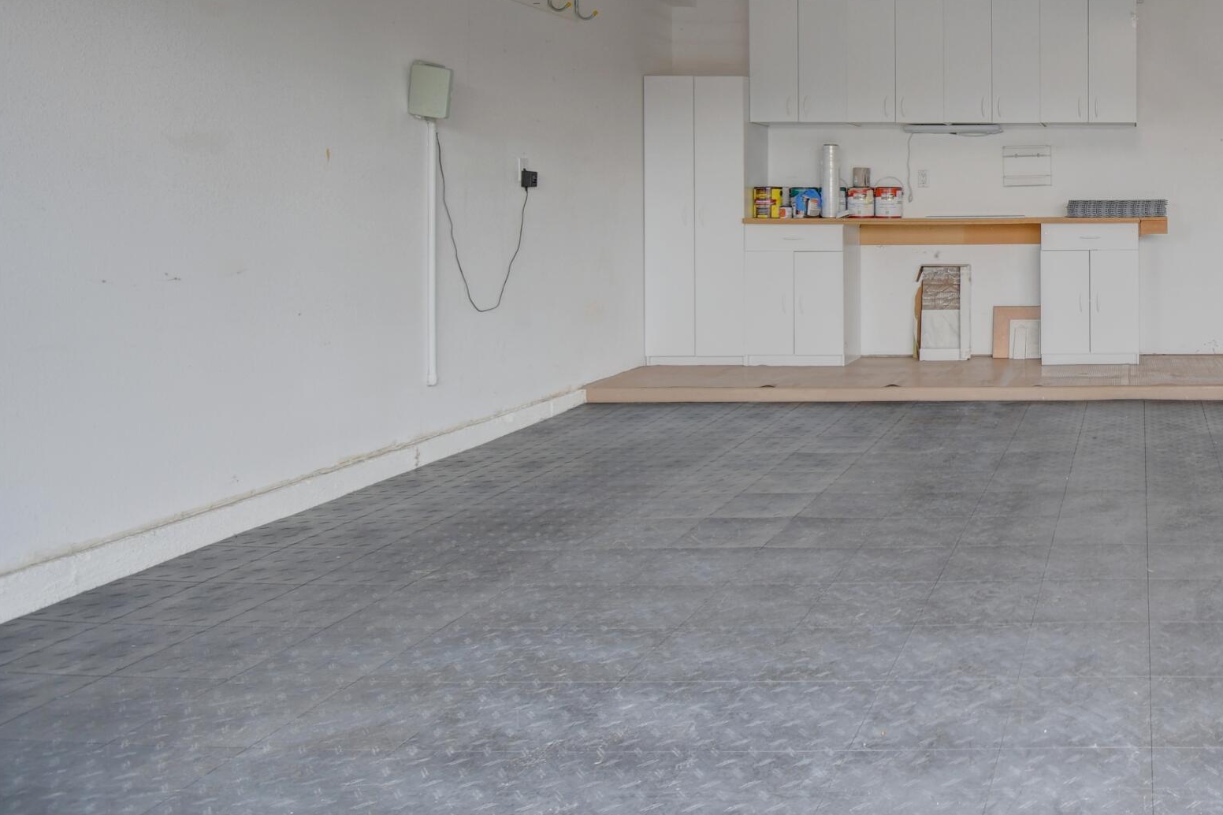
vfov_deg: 43.7
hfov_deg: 53.7
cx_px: 1148
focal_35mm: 29
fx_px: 985
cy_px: 215
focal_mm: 10
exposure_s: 1/80
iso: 100
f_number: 4.5
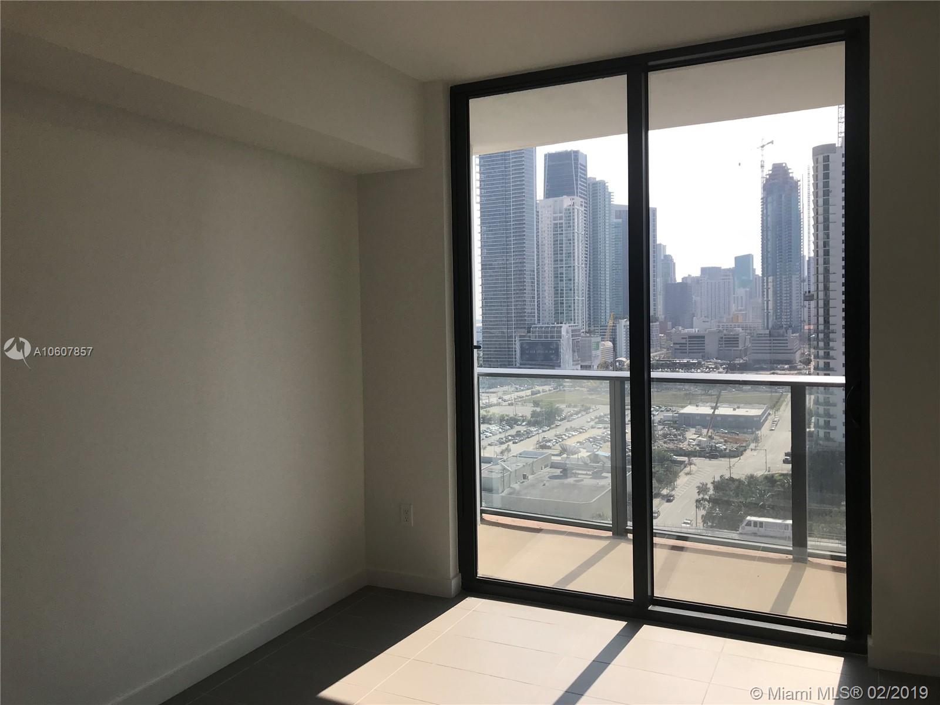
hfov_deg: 63.4
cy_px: 352
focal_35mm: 28
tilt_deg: -1.0
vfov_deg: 49.7
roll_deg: +0.8
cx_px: 470
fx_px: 760
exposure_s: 1/481
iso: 20
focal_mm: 3.99
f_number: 1.8
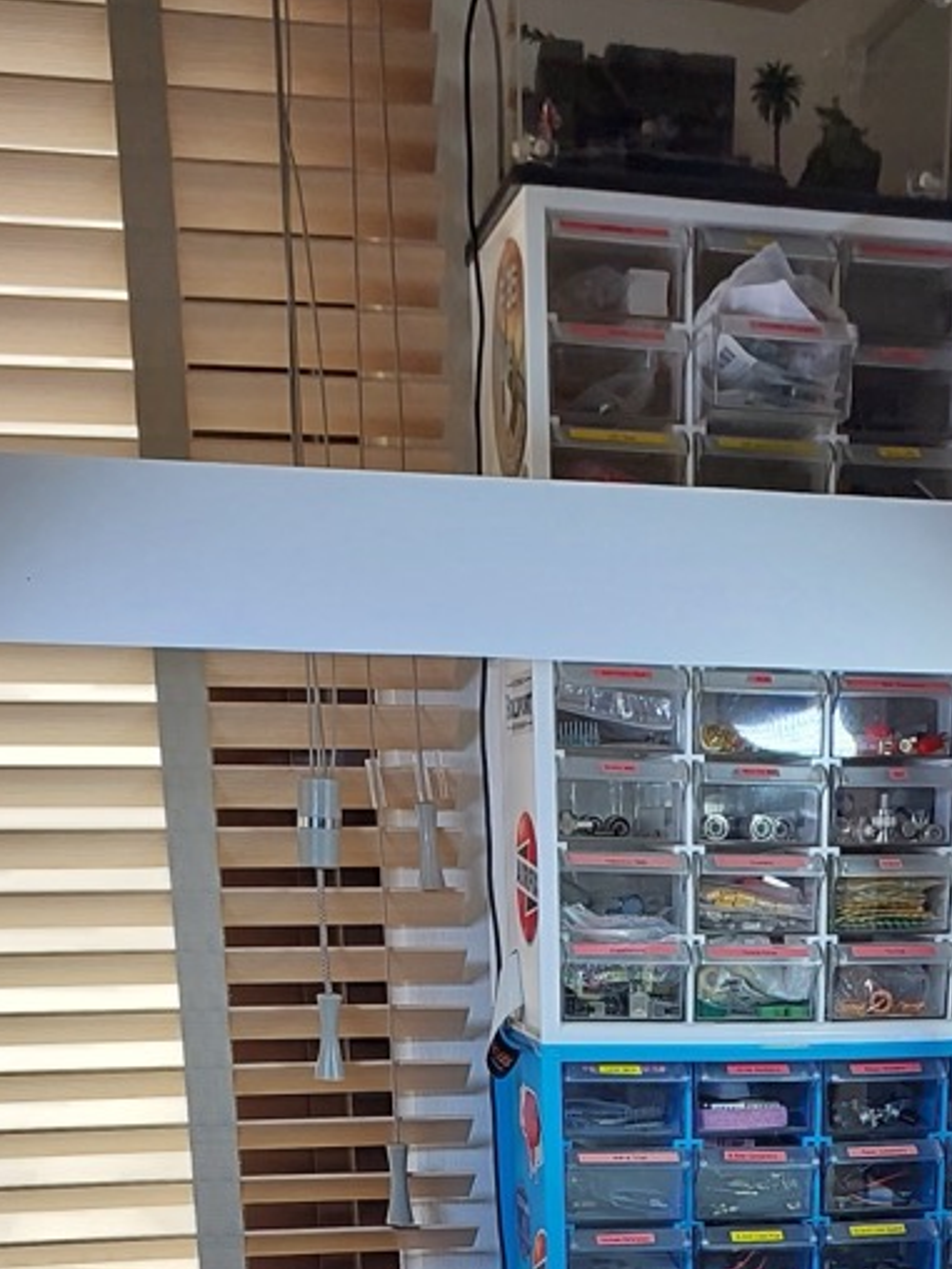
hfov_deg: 25.0
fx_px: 2127
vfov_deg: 28.9
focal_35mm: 58
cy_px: 1506
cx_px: 705
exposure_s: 1/100
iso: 40
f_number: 1.8
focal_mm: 5.06
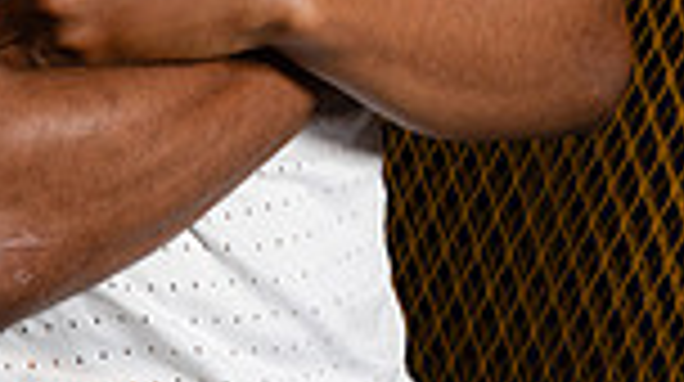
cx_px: 400
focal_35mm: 143
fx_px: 2590
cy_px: -512
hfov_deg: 15.0
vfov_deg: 7.9
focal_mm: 46
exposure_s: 1/250
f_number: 8
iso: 125
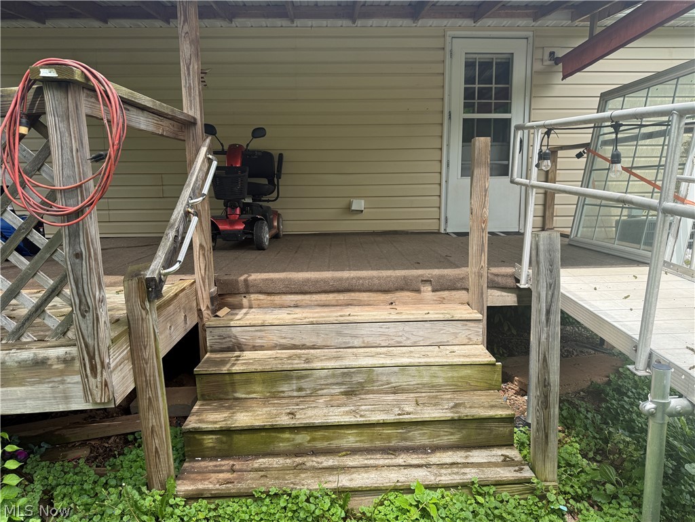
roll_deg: +2.3
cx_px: 348
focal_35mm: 24
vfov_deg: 56.8
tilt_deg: -9.0
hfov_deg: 71.6
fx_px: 482
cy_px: 261
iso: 80
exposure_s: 1/1385
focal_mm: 6.76
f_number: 1.78
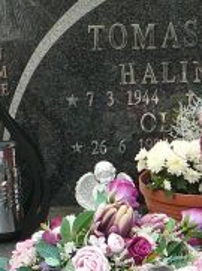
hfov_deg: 11.9
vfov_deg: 14.8
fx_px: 968
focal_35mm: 124
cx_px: 112
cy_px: 406
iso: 80
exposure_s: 1/100
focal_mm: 5.2
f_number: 2.8
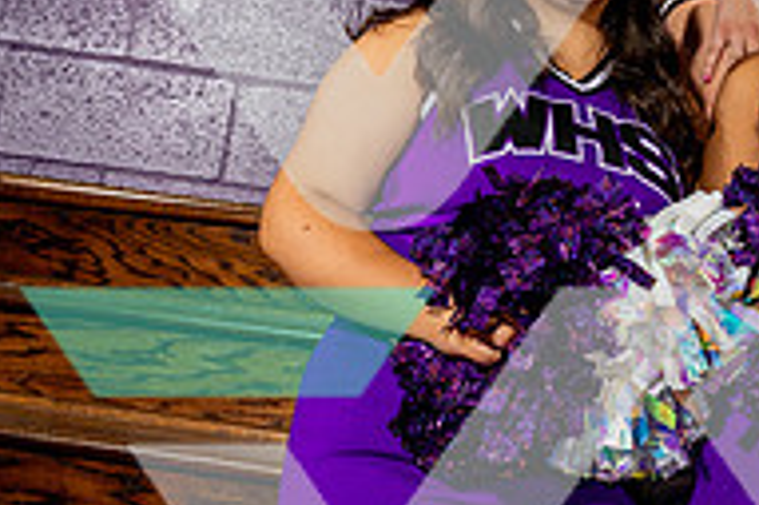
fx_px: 1727
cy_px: 18
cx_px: 1045
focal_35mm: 82
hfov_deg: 21.8
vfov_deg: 16.3
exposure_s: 1/250
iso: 500
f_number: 7.1
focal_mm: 27
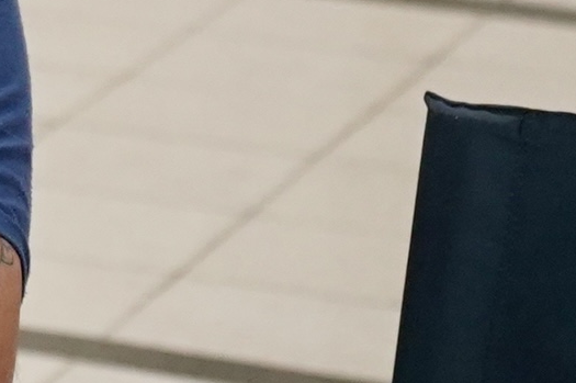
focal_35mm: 367
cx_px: -987
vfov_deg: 3.7
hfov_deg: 5.4
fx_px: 5866
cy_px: 317
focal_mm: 43
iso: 3200
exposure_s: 1/160
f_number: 2.8
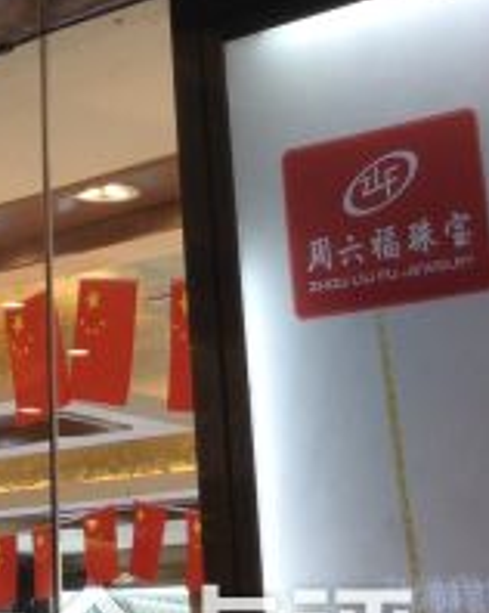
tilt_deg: +28.1
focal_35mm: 114
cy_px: -276
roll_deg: -2.6
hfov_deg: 12.6
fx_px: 2066
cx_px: -317
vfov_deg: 15.7
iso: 64
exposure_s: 1/120
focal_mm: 4.12
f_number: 2.4
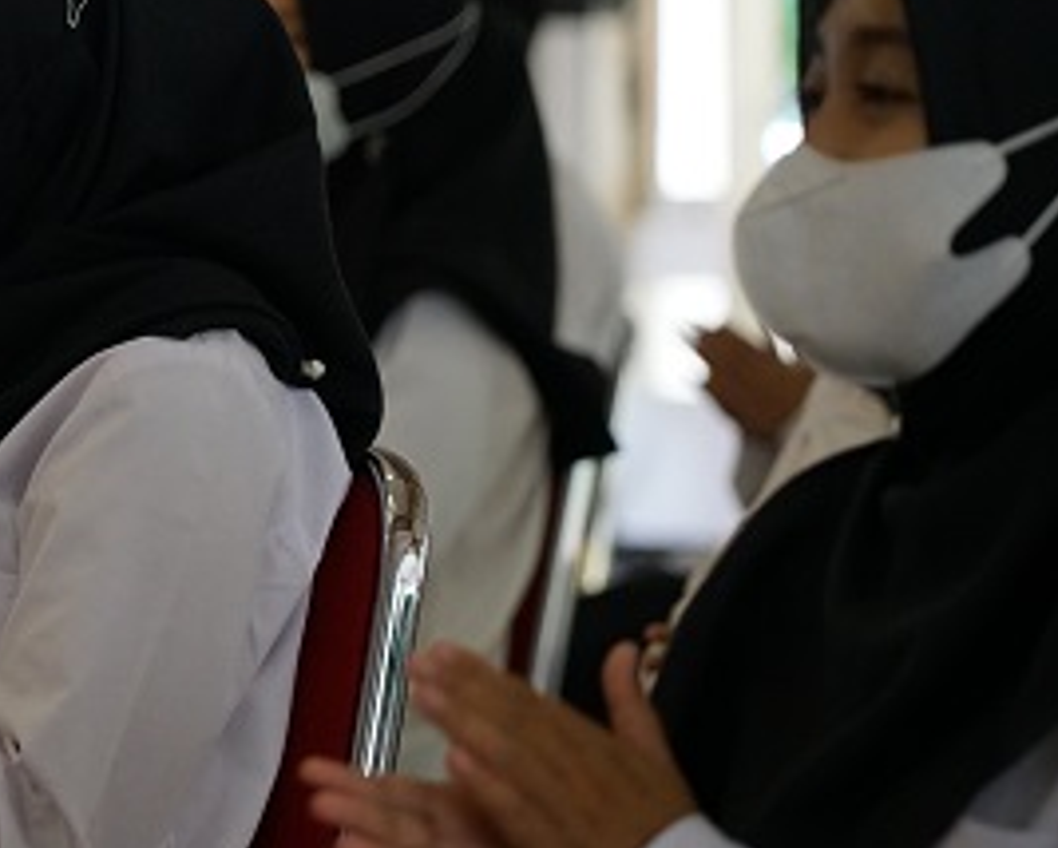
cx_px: -71
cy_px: 260
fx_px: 8085
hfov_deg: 7.4
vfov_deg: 6.0
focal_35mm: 258
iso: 3200
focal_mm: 105
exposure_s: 1/250
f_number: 4
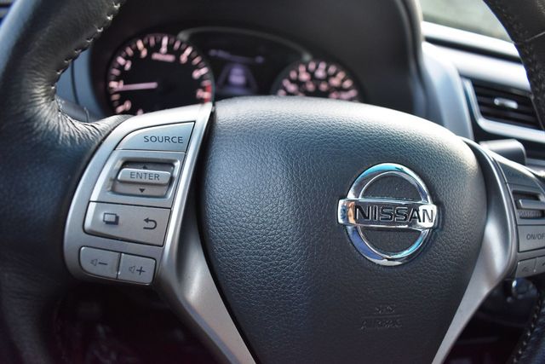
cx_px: 272
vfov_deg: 48.0
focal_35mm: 27
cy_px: 182
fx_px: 409
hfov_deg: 67.4
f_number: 3.5
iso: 800
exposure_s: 1/250
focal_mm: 18
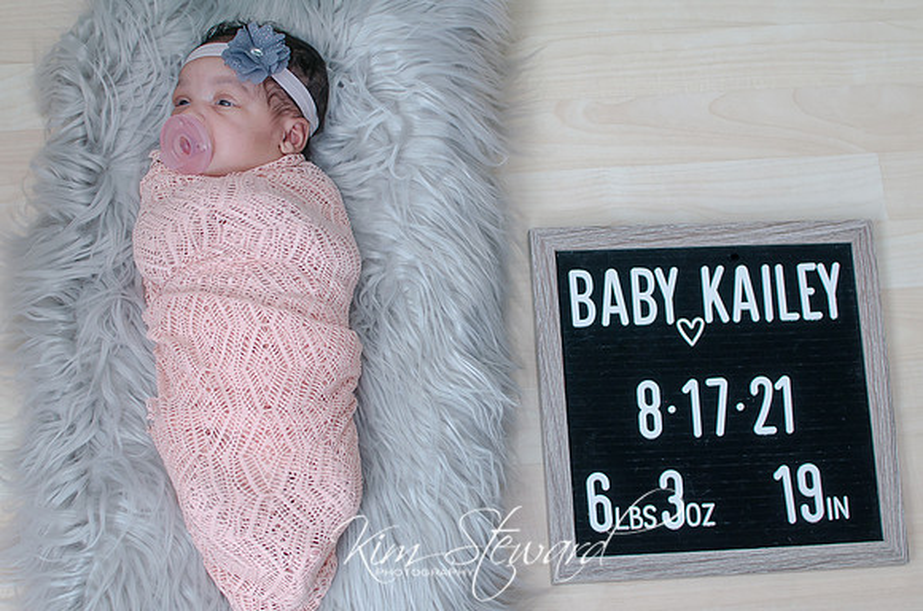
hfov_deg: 30.9
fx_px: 1672
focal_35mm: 65
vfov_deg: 20.7
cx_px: 452
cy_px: 296
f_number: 3.5
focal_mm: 35
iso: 100
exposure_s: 1/125
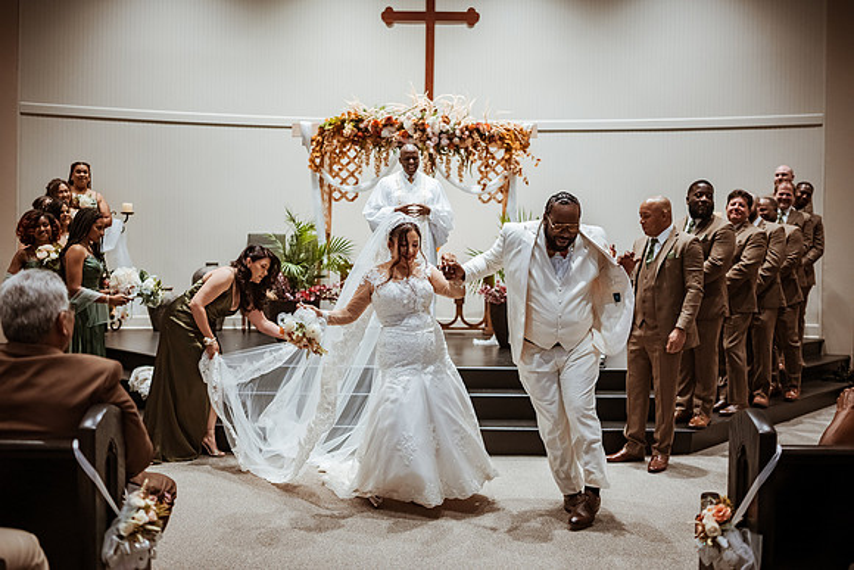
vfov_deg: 37.9
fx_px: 830
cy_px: 285
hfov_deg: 54.4
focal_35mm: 35
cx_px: 427
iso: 1000
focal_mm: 35
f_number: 1.8
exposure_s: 1/500
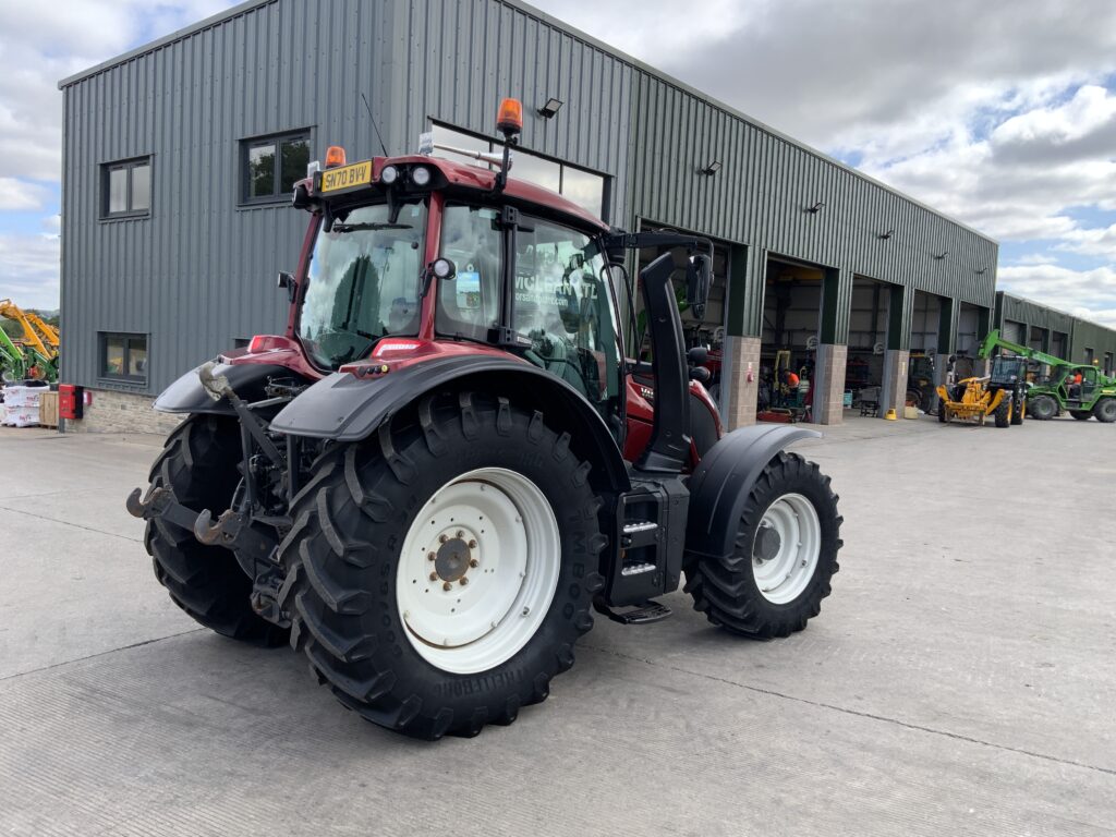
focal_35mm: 29
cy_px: 418
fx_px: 935
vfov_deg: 48.2
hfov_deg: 61.7
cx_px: 558
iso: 16
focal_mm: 3
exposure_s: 1/562
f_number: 1.8
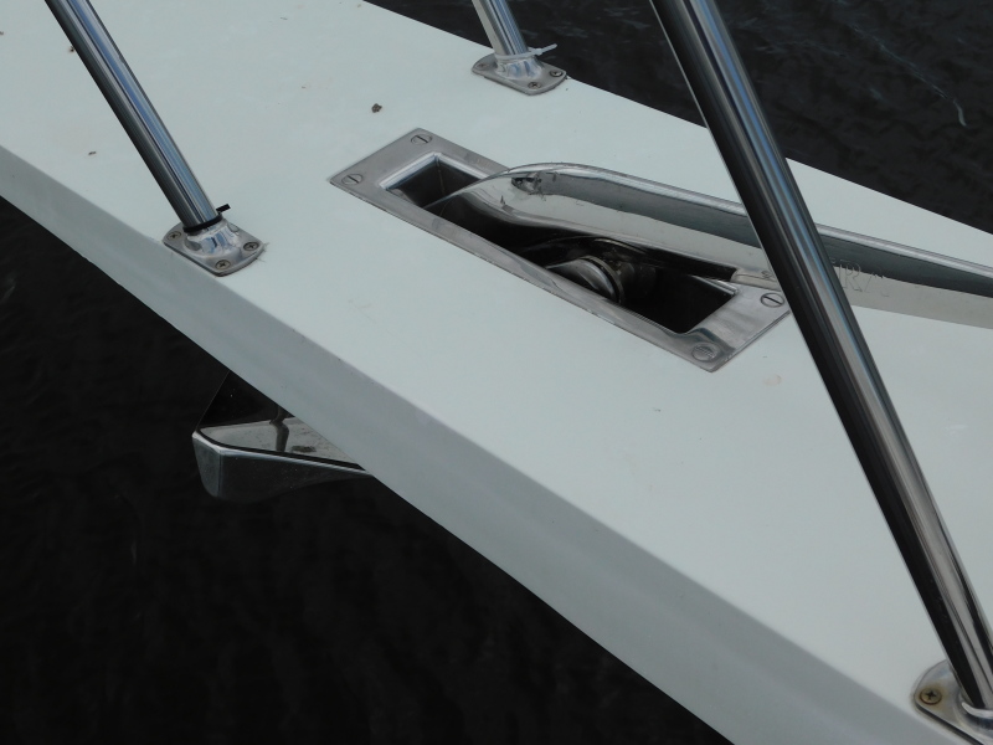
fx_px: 1692
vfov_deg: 24.8
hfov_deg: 32.7
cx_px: 496
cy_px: 372
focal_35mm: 59
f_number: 8
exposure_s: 1/400
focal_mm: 10.4
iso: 125
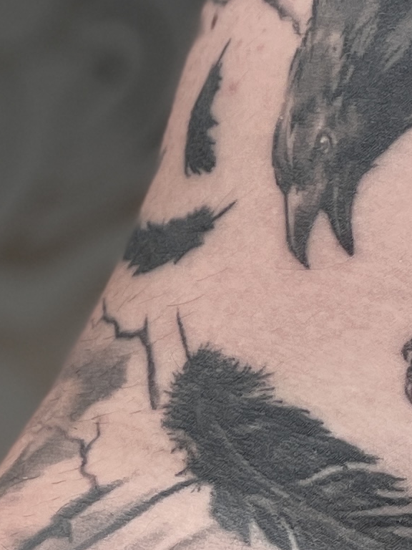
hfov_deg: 5.4
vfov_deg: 7.2
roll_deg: +17.9
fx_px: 4332
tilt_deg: -12.8
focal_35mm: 273
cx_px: 272
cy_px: 626
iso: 32
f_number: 2
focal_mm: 6
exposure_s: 1/378
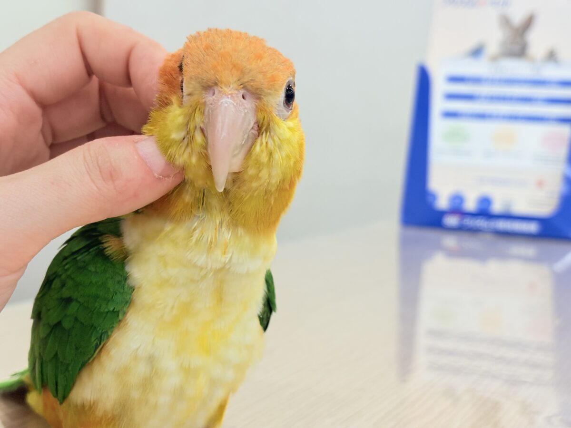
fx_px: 858
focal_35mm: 52
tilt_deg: -5.9
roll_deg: -2.5
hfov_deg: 36.8
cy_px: 214
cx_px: 286
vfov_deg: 28.0
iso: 100
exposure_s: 1/100
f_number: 1.6
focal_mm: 5.96
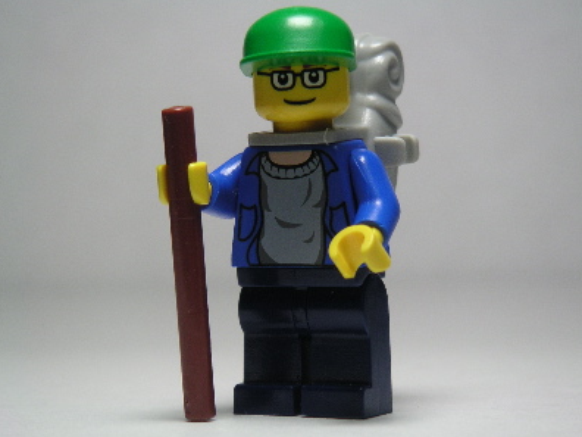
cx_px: 298
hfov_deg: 16.6
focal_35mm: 119
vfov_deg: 12.5
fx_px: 2001
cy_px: 219
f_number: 3.6
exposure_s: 1/111
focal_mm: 17.1
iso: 80
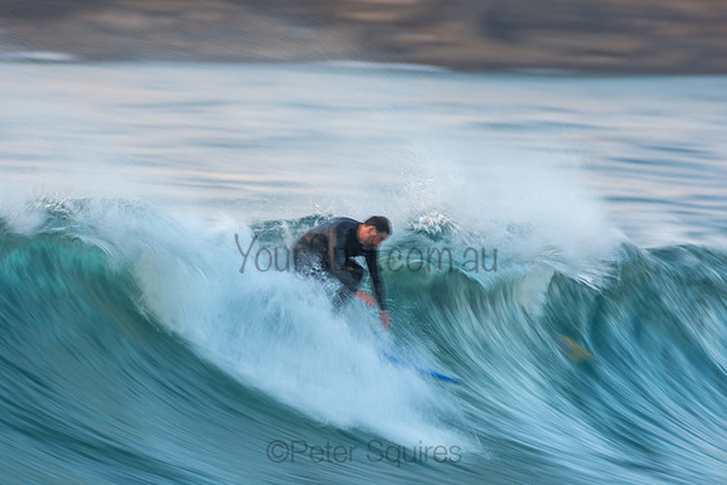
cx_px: 364
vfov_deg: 1.8
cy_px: 242
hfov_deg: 2.7
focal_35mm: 754
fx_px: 15229
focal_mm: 500
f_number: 8
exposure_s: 1/20
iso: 100
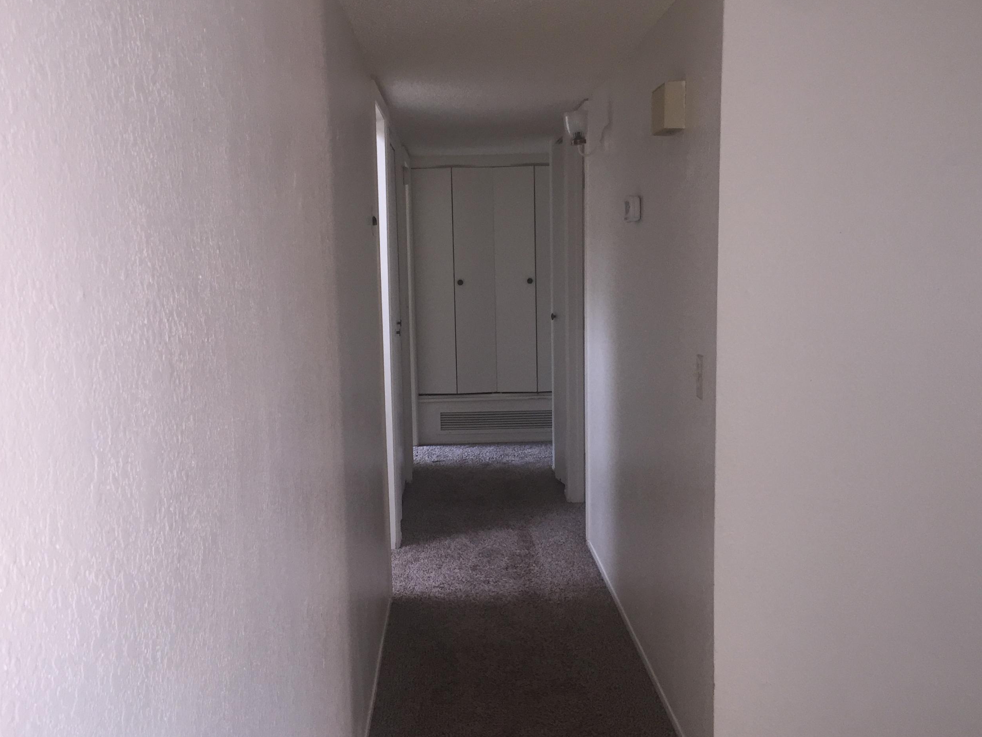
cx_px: 470
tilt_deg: -10.2
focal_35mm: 35
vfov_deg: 40.7
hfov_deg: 52.6
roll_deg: +0.2
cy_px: 401
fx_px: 993
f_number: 2.2
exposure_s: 1/30
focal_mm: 4.15
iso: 80
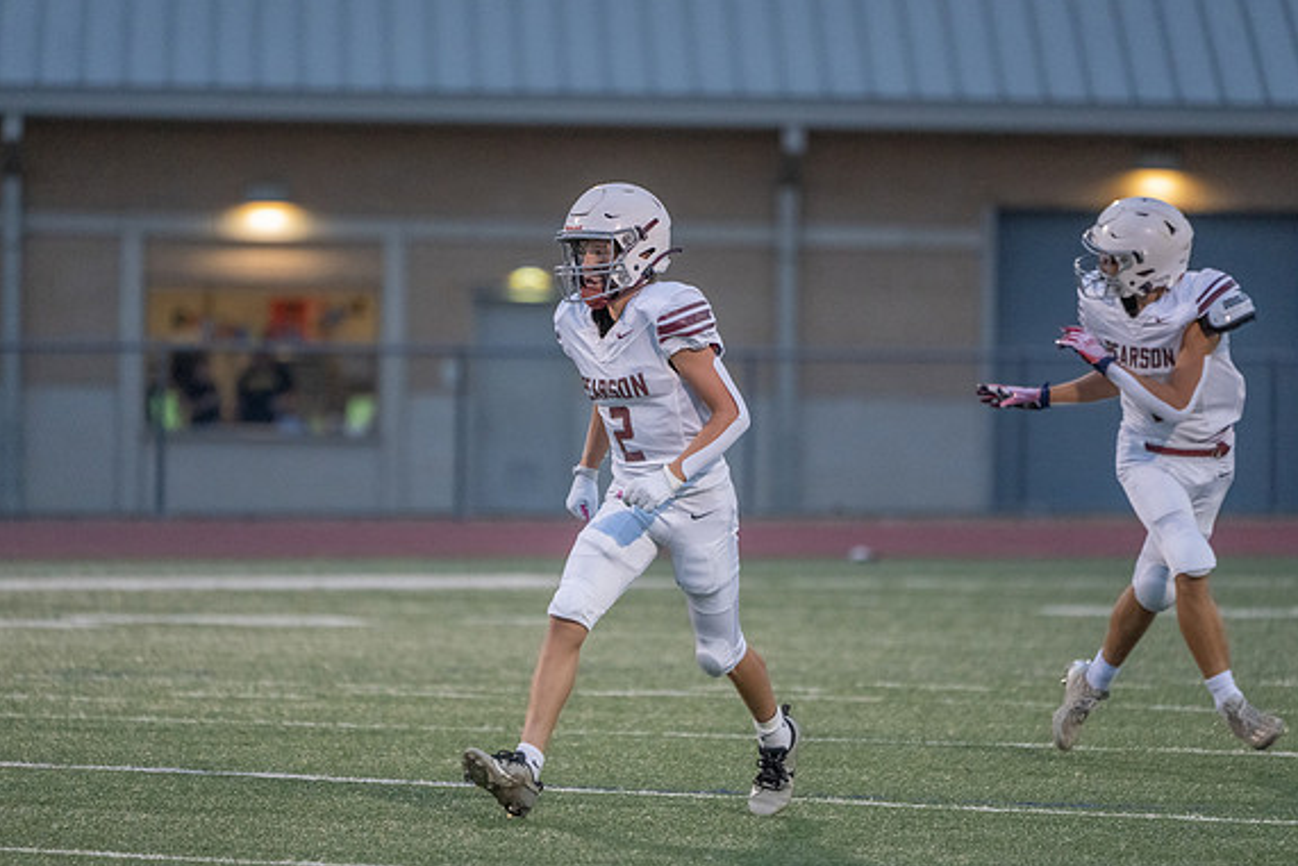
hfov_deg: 5.0
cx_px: 657
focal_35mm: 413
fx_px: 14894
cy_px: 435
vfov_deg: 3.3
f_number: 5.6
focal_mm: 400
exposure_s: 1/1000
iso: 8000
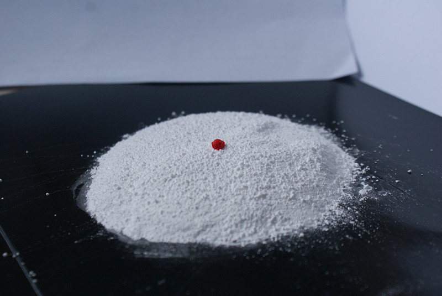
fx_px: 737
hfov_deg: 33.4
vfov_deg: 22.7
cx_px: 221
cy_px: 148
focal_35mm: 60
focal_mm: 40
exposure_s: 1/60
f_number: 5.6
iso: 250
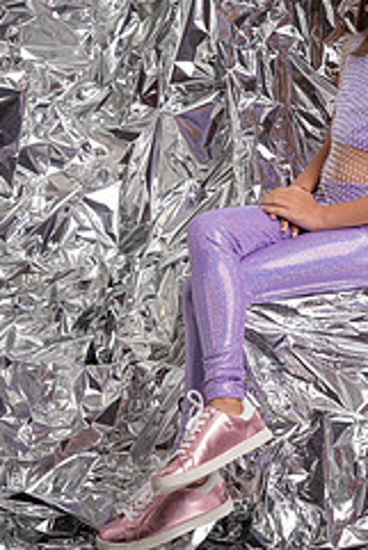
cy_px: 155
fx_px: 1684
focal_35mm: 110
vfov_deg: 18.5
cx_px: 329
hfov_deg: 12.4
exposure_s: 1/125
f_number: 5
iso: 160
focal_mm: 59
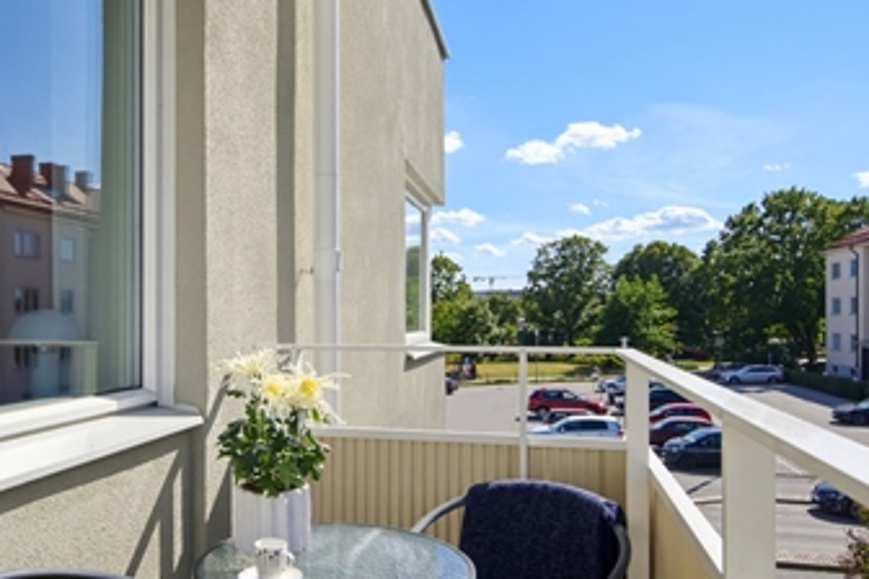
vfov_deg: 43.5
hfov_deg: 61.5
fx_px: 724
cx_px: 354
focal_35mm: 30
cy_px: 326
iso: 200
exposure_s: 1/1000
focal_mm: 19
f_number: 8
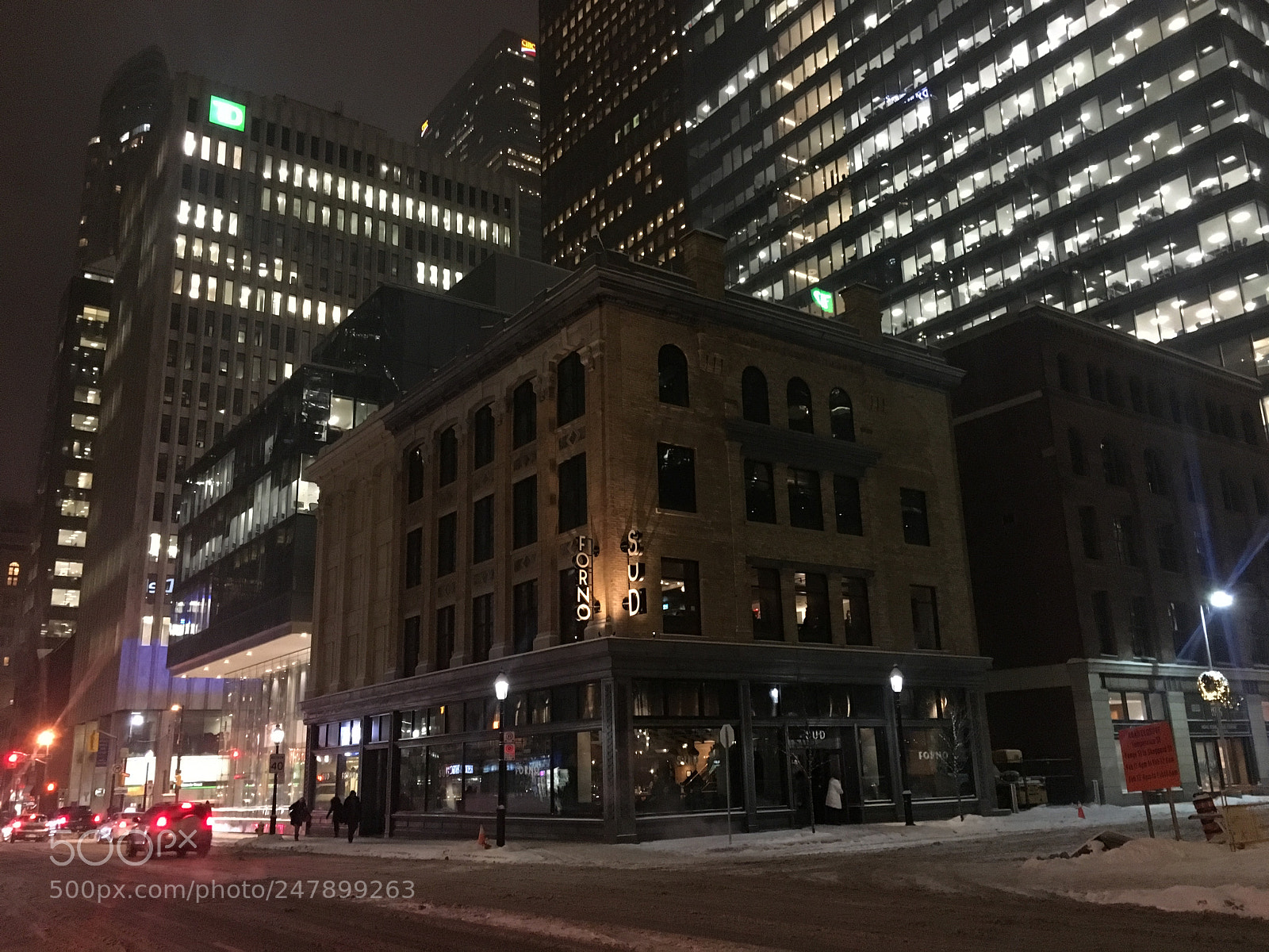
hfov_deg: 61.7
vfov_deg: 48.2
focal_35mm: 29
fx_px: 1063
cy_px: 476
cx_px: 634
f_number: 2.2
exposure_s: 1/15
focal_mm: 4.15
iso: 320
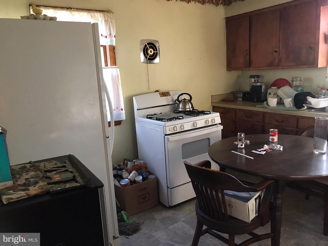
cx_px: 164
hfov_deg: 63.4
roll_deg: +3.7
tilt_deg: -10.1
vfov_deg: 49.7
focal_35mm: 28
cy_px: 123
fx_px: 265
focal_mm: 3.99
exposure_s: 1/15
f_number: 1.8
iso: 100
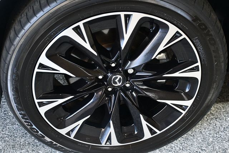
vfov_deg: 21.5
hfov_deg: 31.9
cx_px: 114
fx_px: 401
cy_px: 76
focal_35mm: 63
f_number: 4.5
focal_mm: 42
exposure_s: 1/80
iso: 3200
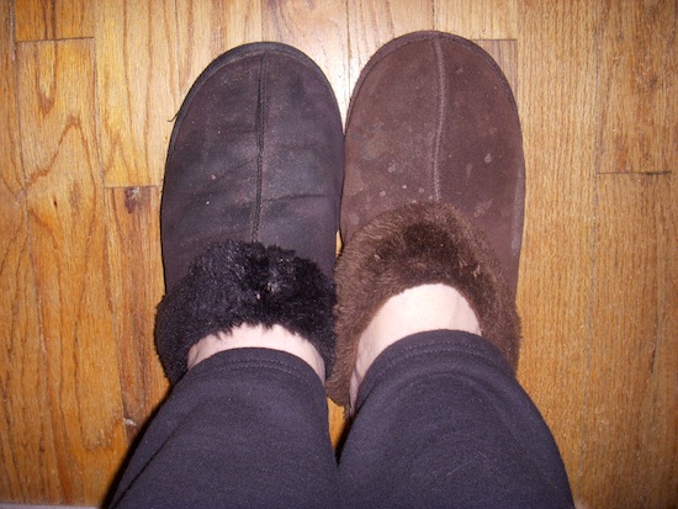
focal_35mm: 38
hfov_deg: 49.0
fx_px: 745
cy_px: 254
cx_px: 339
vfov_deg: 37.7
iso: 100
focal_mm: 6.3
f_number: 3.3
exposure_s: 1/30
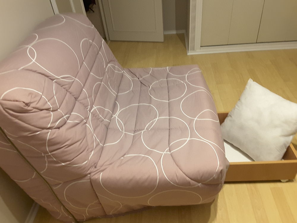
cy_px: 112
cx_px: 148
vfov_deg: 45.4
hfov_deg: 58.4
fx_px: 266
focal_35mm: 31
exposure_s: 1/20
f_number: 1.9
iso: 250
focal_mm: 2.9
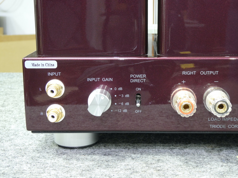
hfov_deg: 31.7
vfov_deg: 24.0
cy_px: 89
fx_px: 419
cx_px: 119
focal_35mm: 61
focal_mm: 10.9
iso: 100
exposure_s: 1.6
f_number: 5
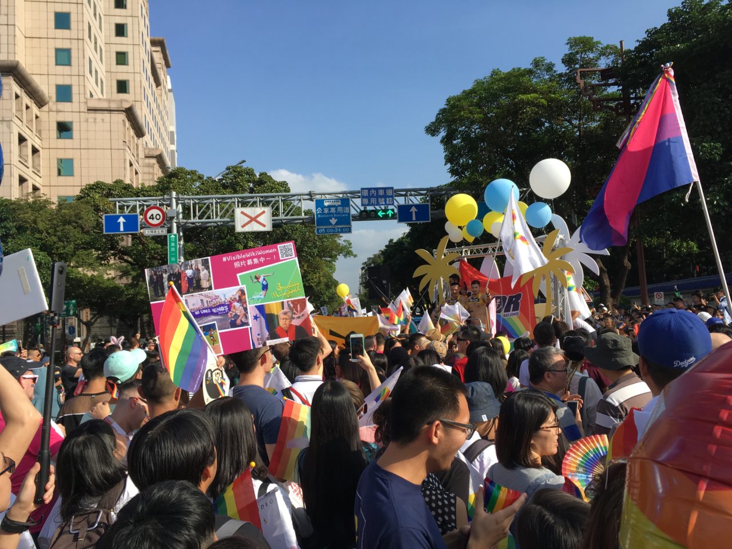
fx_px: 613
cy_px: 274
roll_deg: +0.8
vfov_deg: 48.2
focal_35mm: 29
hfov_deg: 61.7
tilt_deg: +4.1
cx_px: 366
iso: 25
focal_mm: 4.15
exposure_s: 1/1115
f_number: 2.2
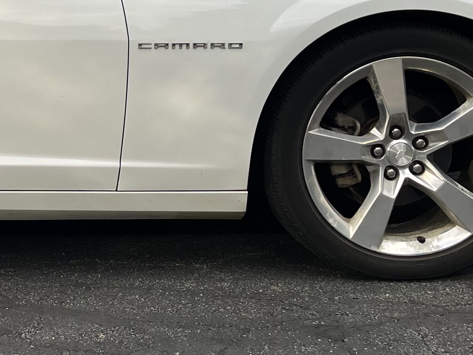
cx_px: -141
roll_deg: +1.1
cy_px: -29
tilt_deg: -5.2
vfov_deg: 16.5
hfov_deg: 20.5
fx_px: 1189
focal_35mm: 87
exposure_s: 1/787
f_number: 1.6
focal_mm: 5.1
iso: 50
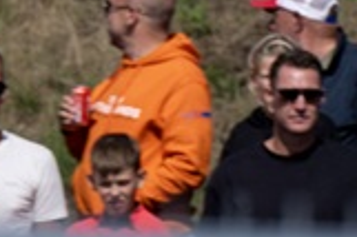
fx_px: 11808
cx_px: -902
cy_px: 175
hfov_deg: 1.7
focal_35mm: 1192
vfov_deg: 1.2
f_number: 6.3
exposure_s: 1/1600
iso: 200
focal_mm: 160
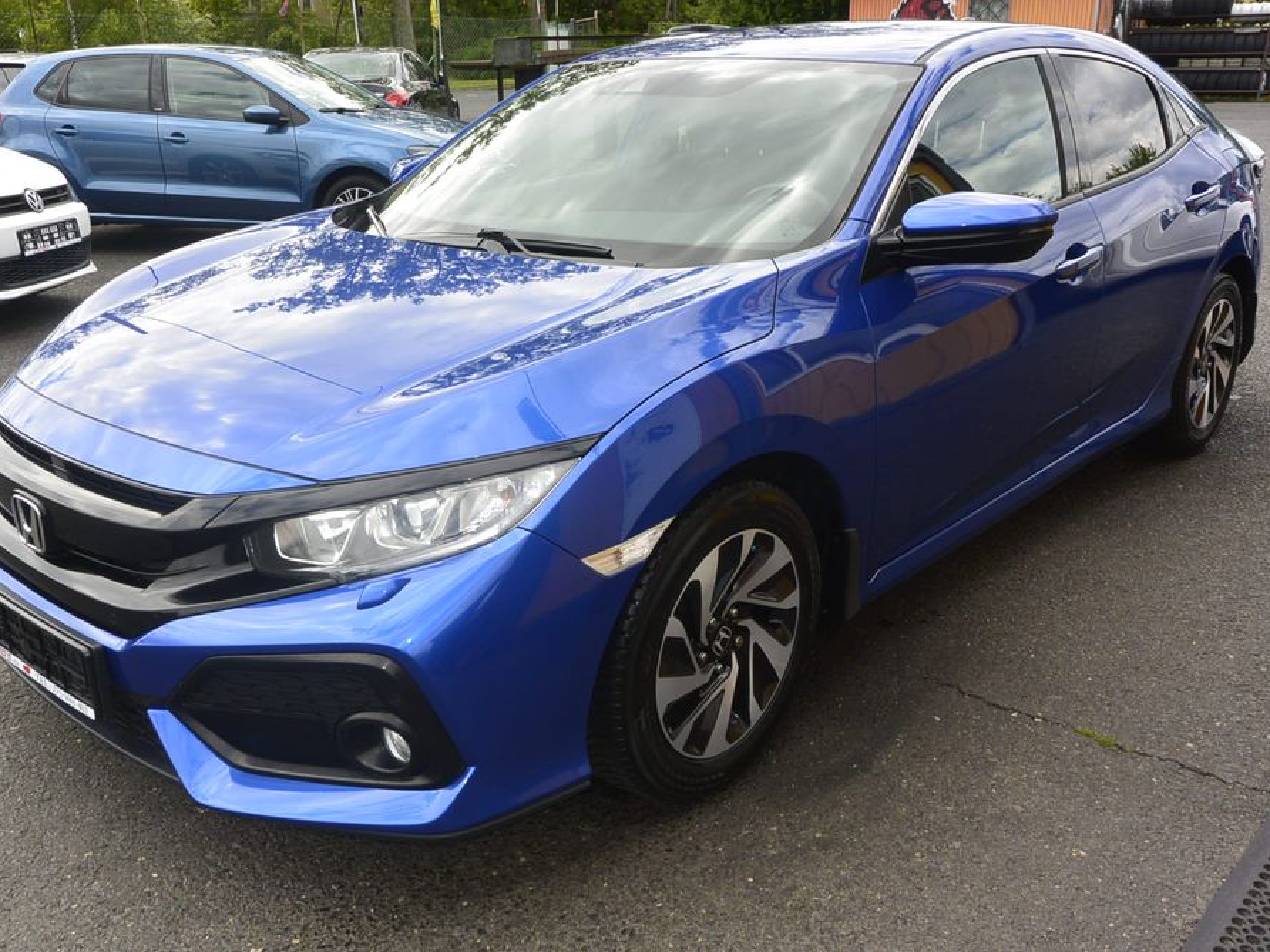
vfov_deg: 44.2
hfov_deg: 56.8
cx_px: 594
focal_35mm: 32
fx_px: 1174
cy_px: 473
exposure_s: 1/250
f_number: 6.3
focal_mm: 11
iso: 160
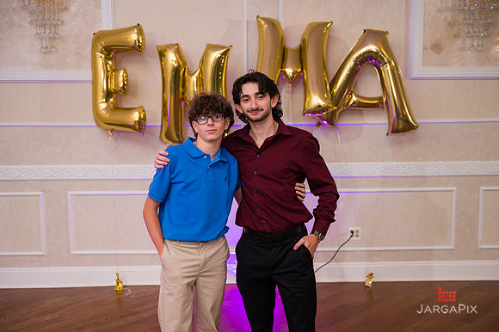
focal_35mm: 44
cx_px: 250
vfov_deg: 30.5
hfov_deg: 44.5
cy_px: 166
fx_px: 610
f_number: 4
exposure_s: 1/200
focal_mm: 44
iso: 1250
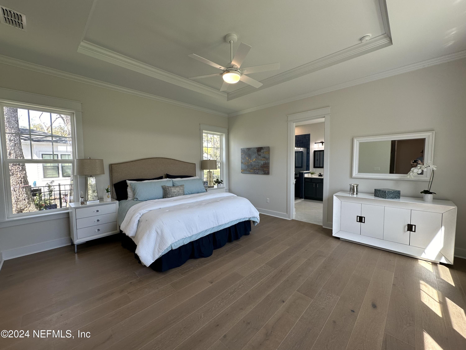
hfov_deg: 102.1
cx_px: 233
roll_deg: -0.2
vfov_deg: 85.7
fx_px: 188
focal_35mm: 14
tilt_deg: -3.5
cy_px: 175
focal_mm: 2.22
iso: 80
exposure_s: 1/120
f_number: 2.2
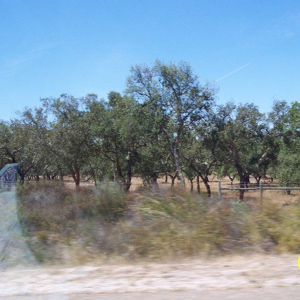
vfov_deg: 37.6
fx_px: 441
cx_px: 194
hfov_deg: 37.2
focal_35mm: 45
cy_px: 150
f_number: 4.8
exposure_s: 1/500
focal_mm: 8
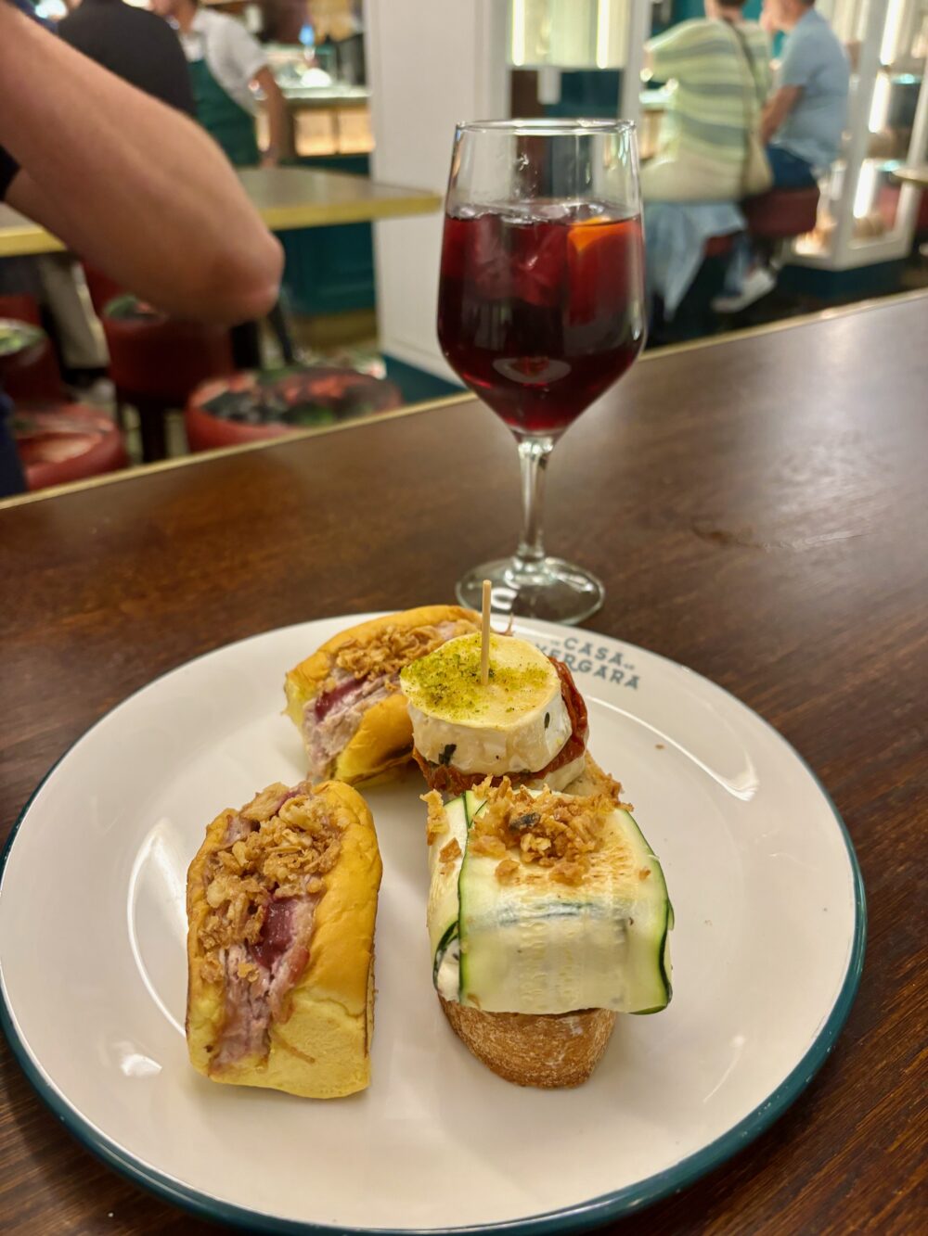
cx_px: 464
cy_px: 618
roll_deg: -0.5
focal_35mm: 26
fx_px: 929
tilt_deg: -31.8
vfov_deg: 67.3
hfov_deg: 53.1
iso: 320
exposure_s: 1/57
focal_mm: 5.96
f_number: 1.6
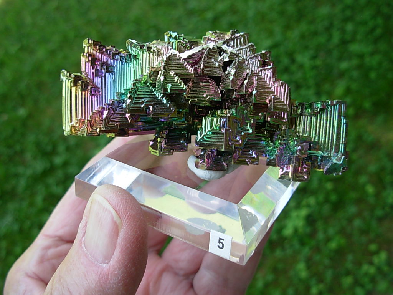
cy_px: 148
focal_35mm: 38
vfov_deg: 37.7
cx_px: 196
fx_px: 431
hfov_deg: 49.0
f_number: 2.9
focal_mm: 6.3
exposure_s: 1/192
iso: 50
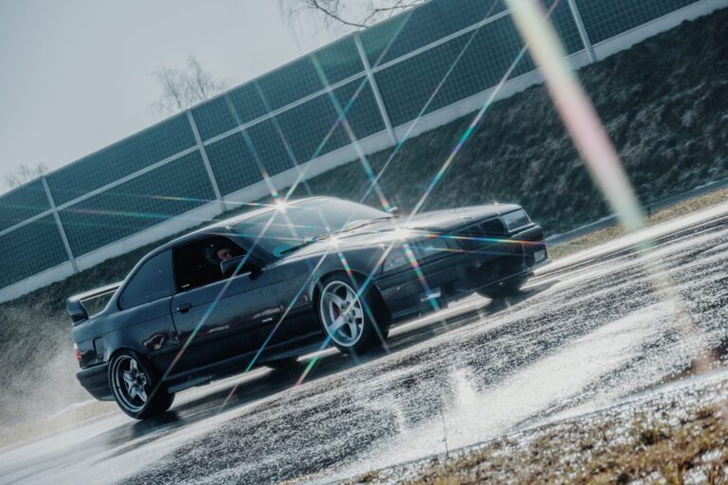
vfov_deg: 14.0
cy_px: 242
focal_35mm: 98
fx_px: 1972
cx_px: 364
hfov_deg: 20.9
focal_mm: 65
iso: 100
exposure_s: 1/1250
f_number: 5
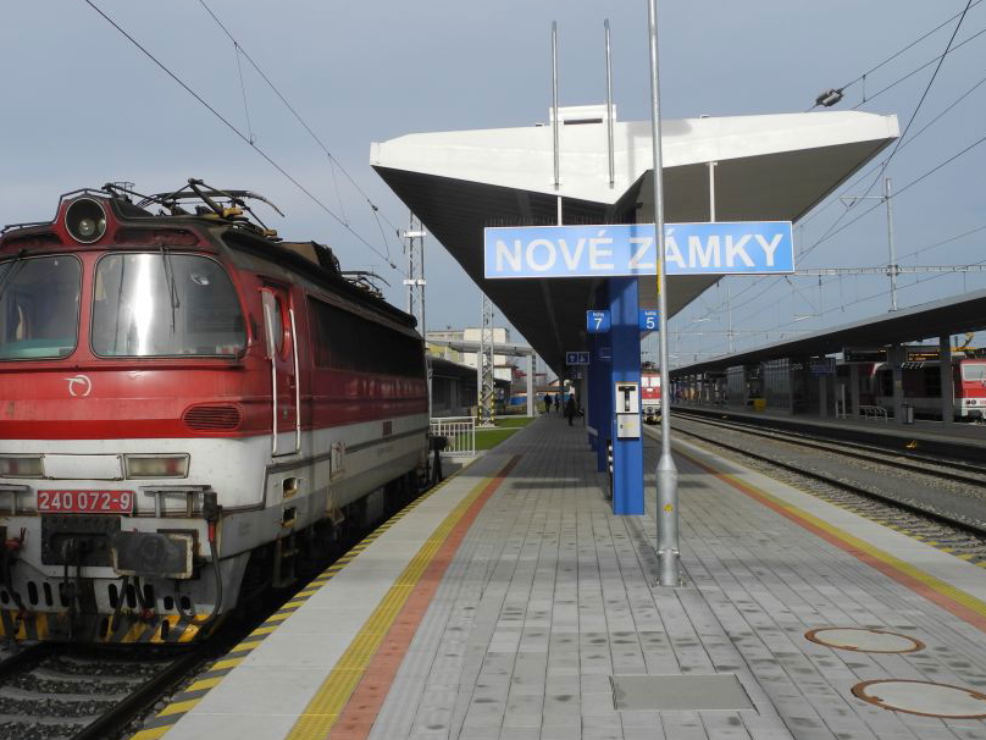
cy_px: 322
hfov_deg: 48.8
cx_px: 409
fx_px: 1082
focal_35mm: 38
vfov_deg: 37.7
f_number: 4.5
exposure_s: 1/1000
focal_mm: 6.4
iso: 100
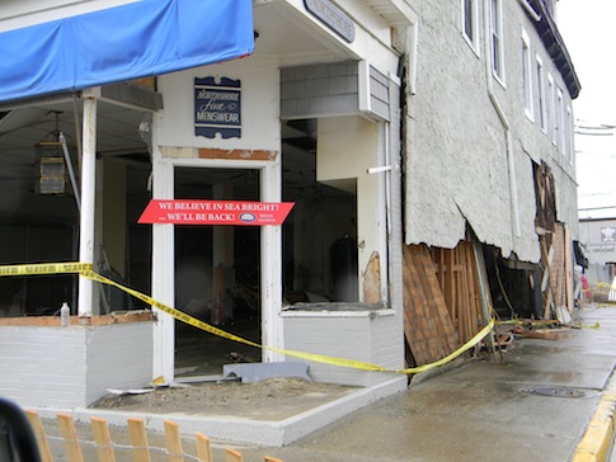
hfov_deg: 45.8
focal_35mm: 41
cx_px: 308
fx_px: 730
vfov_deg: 35.2
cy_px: 231
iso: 80
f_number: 3.8
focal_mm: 7.3
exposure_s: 1/87.8
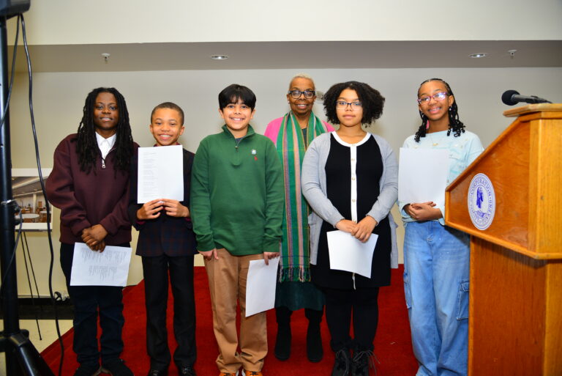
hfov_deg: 67.4
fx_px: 422
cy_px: 188
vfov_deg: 48.0
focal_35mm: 27
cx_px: 281
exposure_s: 1/125
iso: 500
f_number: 4
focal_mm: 27
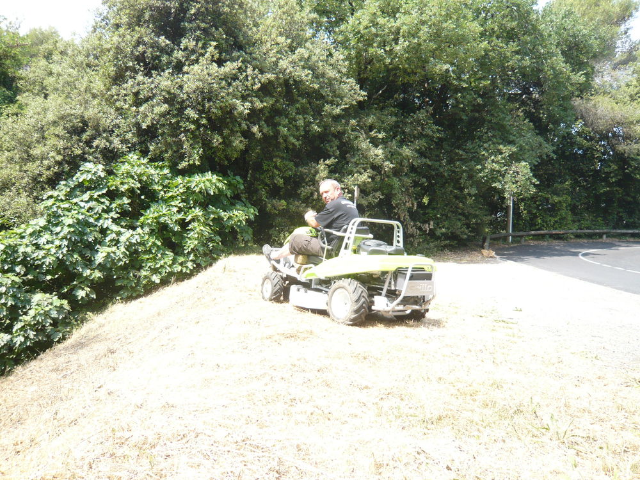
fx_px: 518
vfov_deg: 49.7
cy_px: 240
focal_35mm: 28
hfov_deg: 63.4
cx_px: 320
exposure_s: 1/250
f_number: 2.8
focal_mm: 4.6
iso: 100
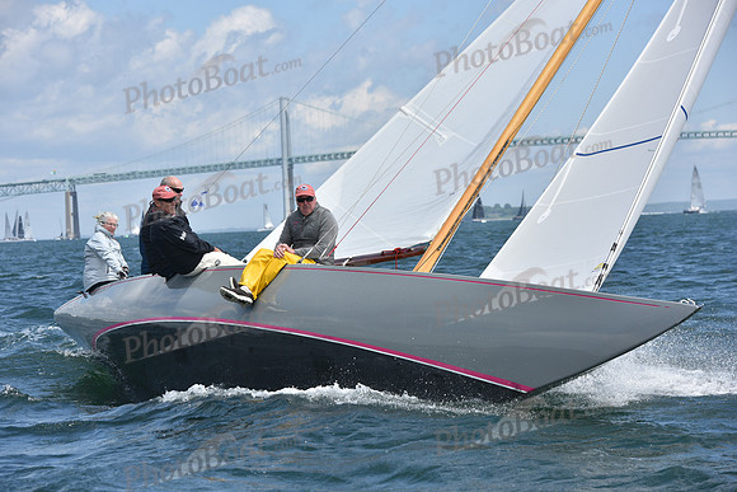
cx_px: 368
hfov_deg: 17.1
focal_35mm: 120
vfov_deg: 11.4
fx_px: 2457
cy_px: 246
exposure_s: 1/1250
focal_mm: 120
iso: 250
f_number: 6.3
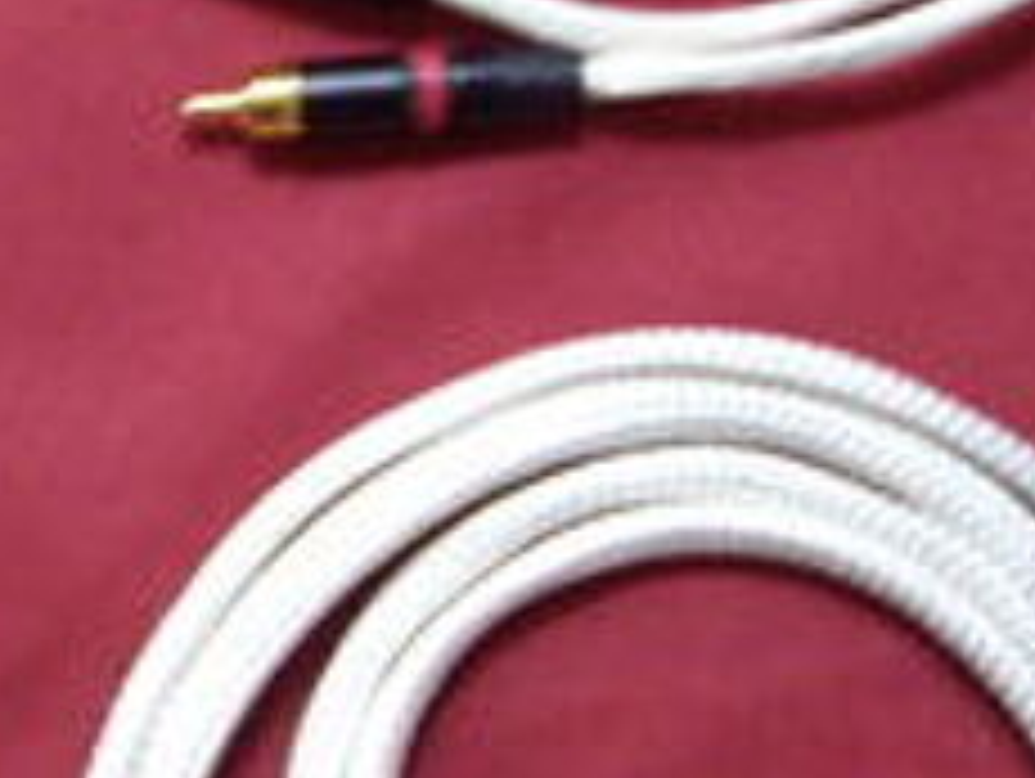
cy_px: 94
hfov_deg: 11.8
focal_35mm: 165
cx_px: -140
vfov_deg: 9.0
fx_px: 4939
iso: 200
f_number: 2.7
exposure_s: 1/60
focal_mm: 6.2
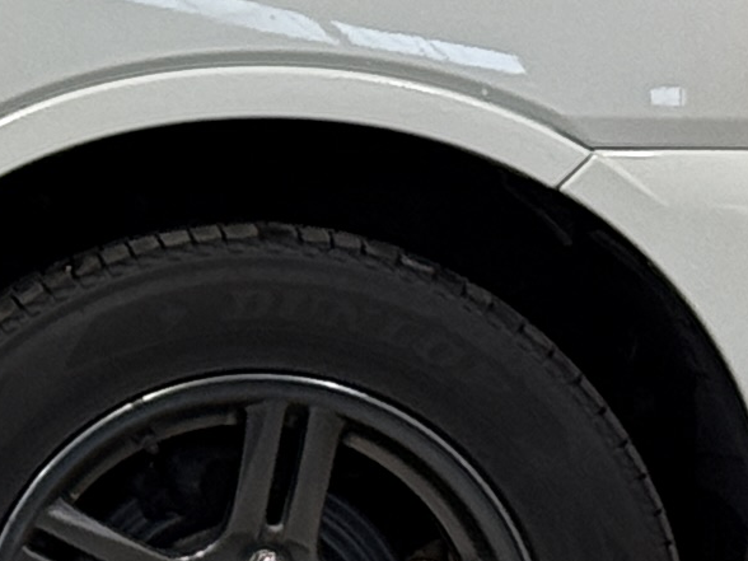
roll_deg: +0.3
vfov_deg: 4.5
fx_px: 7109
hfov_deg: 5.7
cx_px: -1259
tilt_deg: +0.4
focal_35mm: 329
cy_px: -81
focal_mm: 6.76
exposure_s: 1/60
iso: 64
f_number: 1.78
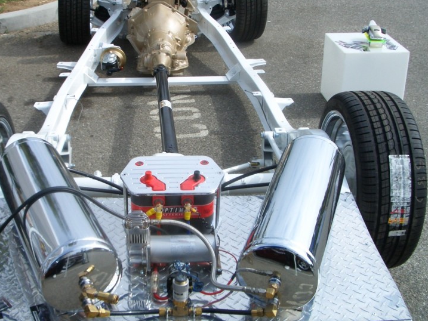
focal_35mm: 50
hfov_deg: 38.0
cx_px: 171
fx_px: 618
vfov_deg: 29.1
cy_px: 150
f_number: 4.3
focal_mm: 5.8
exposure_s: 1/800
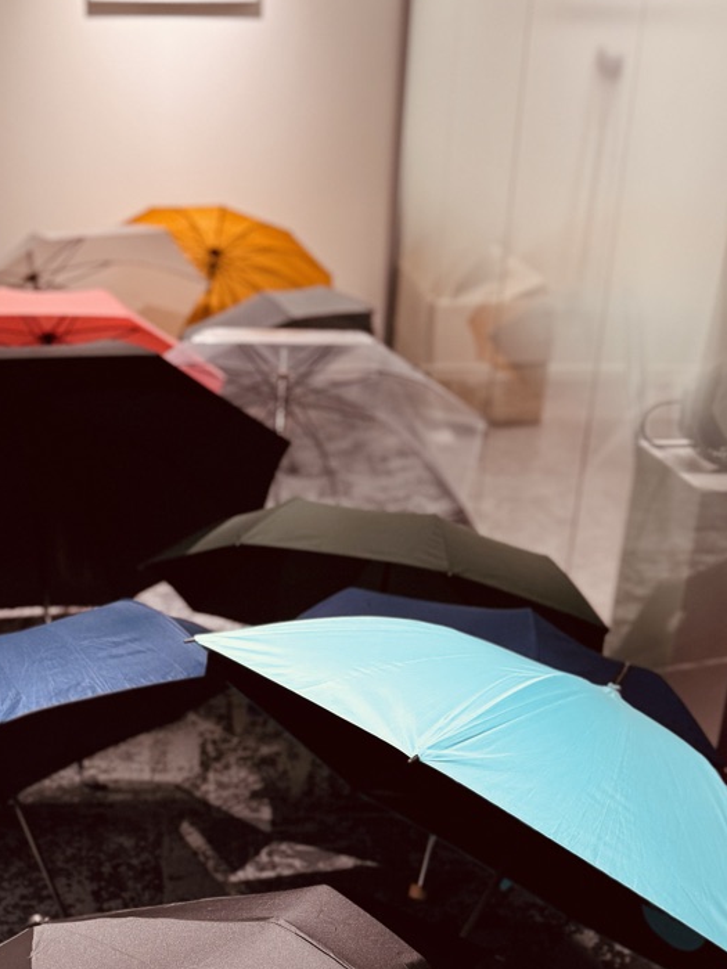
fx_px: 1344
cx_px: 202
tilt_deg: -25.2
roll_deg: +0.6
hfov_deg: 29.9
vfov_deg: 39.2
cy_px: 640
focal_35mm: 48
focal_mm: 6.76
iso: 200
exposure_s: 1/60
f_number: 1.78
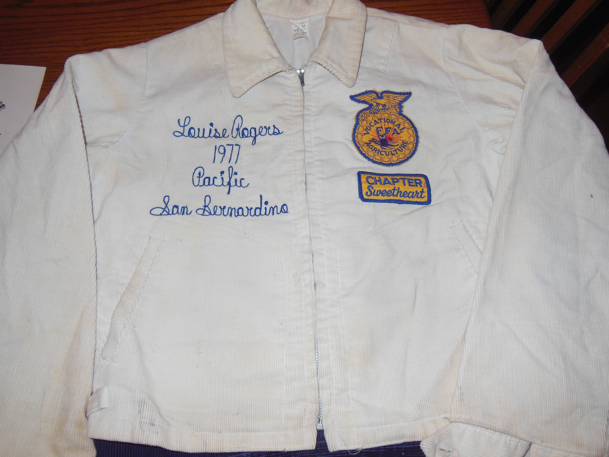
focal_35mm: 29
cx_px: 304
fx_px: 510
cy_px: 228
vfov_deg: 48.2
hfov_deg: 61.7
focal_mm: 5.2
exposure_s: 1/25
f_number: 3.7
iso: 125
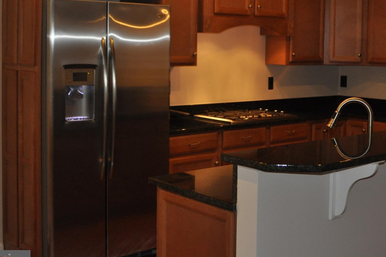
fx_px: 610
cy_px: 68
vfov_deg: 23.5
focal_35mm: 57
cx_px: 270
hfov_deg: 34.6
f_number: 4
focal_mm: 24
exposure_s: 1/60
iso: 800
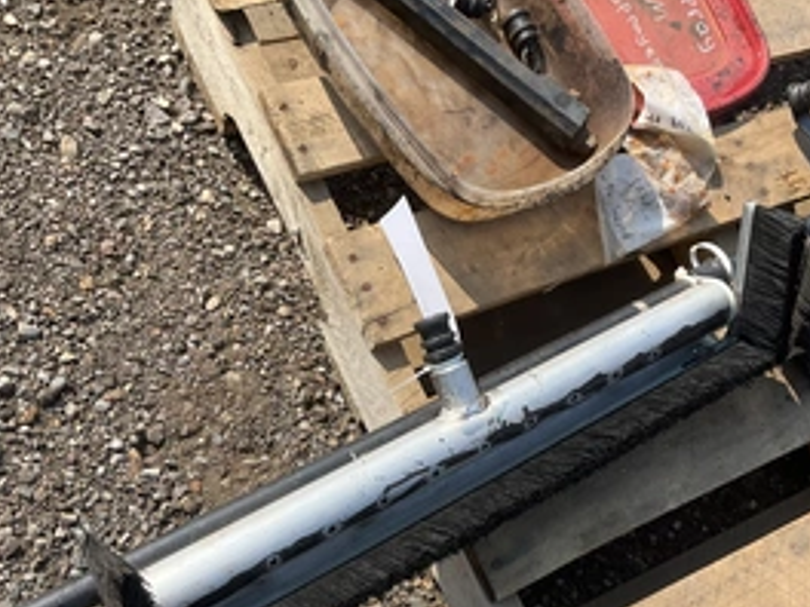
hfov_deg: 42.8
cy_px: 420
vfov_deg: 32.5
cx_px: 479
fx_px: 1030
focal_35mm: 44
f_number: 1.8
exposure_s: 1/912
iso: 25
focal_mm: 3
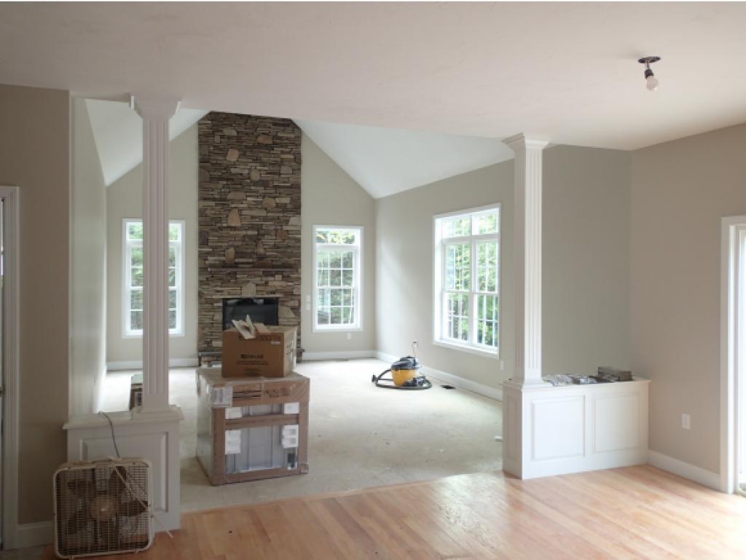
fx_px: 604
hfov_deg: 63.4
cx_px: 373
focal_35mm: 28
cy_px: 280
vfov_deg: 49.8
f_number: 2.2
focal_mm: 5.14
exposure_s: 1/60
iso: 160
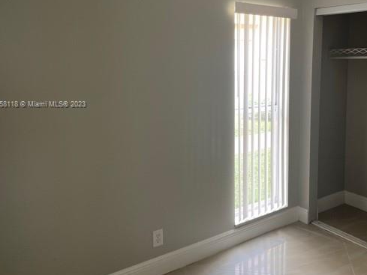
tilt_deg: -7.3
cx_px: 222
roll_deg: -0.3
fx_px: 361
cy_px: 105
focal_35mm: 34
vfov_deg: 41.5
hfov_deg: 53.5
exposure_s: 1/121
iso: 100
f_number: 1.6
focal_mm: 5.1
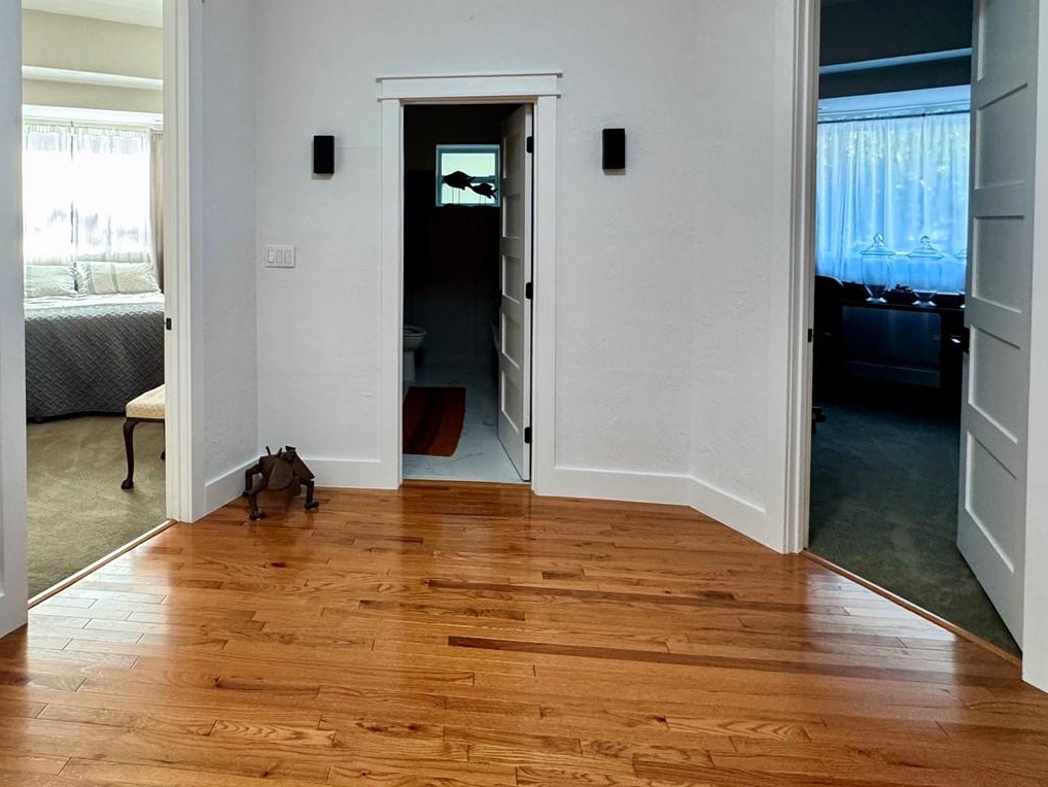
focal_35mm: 22
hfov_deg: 75.2
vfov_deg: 59.0
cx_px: 400
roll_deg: +0.1
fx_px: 666
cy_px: 232
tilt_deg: -2.0
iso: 200
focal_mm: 2.22
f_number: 2.2
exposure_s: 1/60
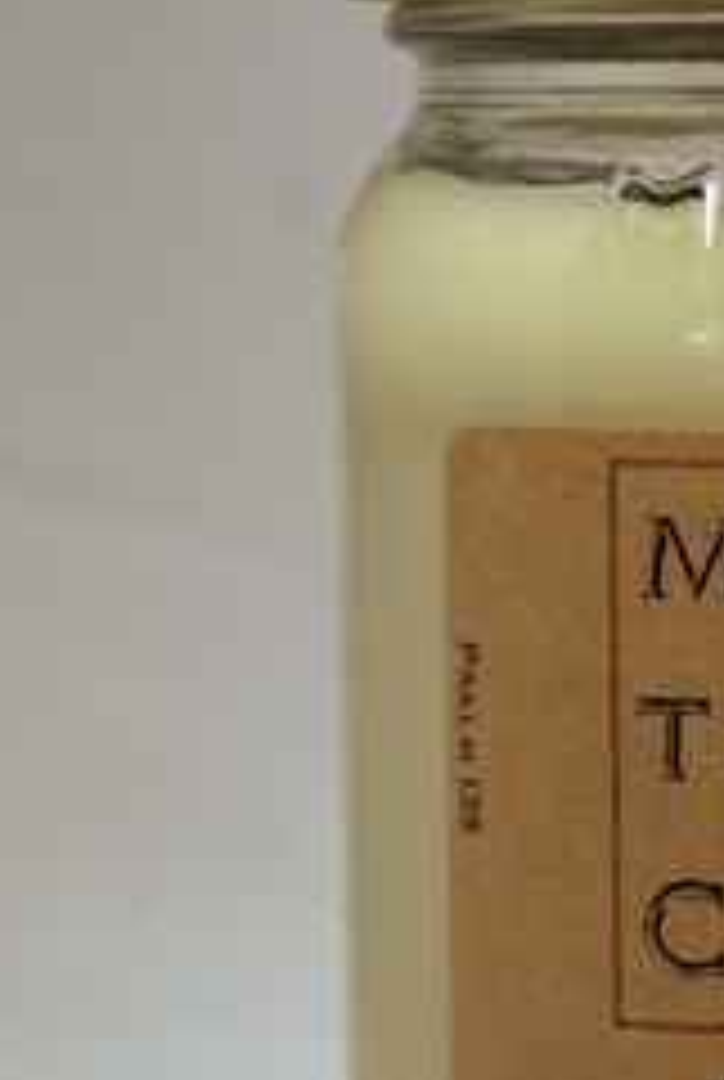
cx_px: 915
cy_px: 752
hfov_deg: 6.2
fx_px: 6618
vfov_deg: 9.3
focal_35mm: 220
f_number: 5.6
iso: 180
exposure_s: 1/125
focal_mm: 55
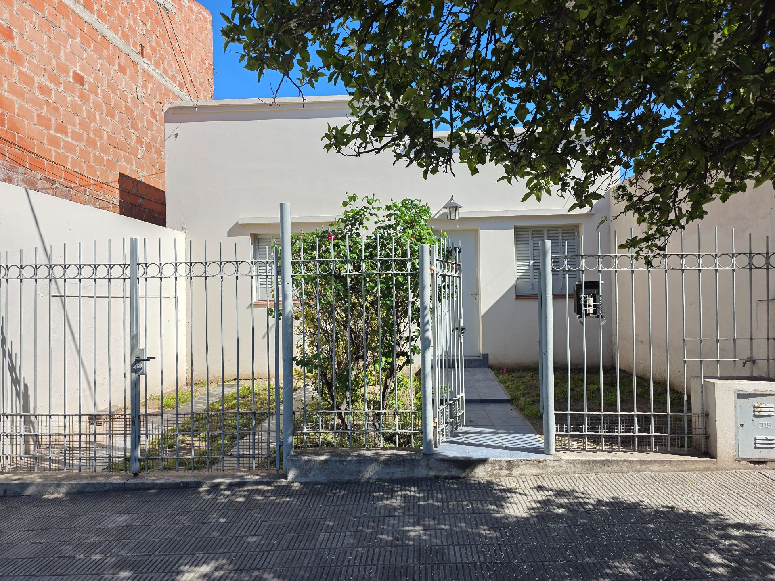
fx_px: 515
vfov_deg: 58.9
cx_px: 388
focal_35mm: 23
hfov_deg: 73.9
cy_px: 290
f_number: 1.7
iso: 80
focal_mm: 6.3
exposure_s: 1/2607
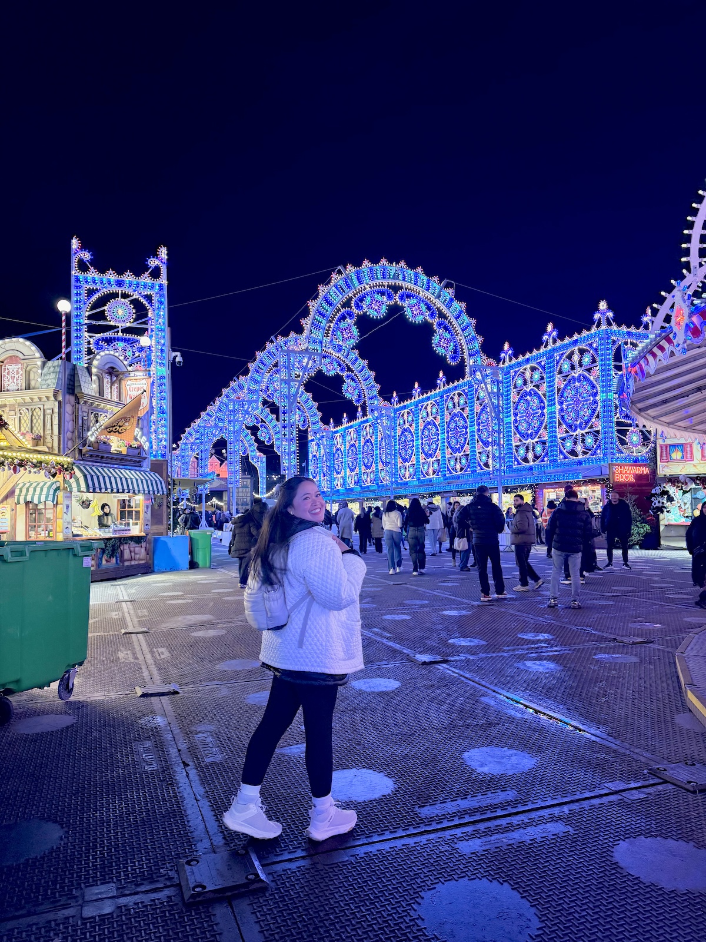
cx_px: 353
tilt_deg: +3.5
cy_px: 471
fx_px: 653
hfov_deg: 56.8
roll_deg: +0.8
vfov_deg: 71.6
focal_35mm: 24
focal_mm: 6.76
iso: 250
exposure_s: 1/50
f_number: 1.78
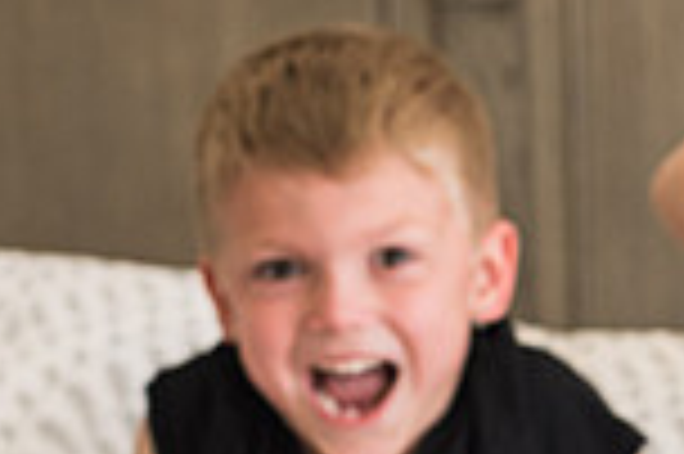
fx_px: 3625
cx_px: 801
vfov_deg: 7.1
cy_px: 677
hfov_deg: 10.6
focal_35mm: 191
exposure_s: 1/125
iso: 640
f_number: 5
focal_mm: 50
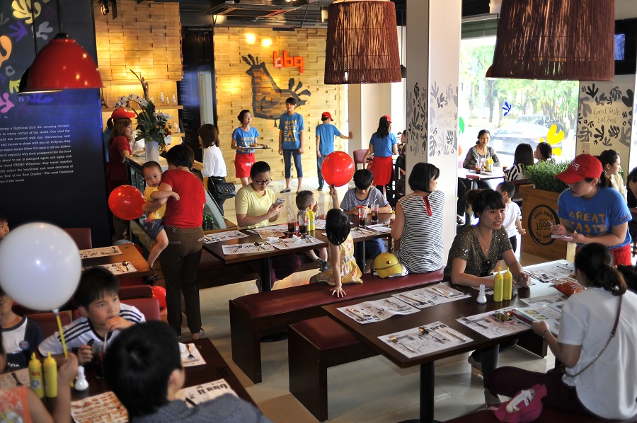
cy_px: 212
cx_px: 318
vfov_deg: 37.8
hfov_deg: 54.5
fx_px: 619
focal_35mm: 35
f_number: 2
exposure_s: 1/125
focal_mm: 35
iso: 320
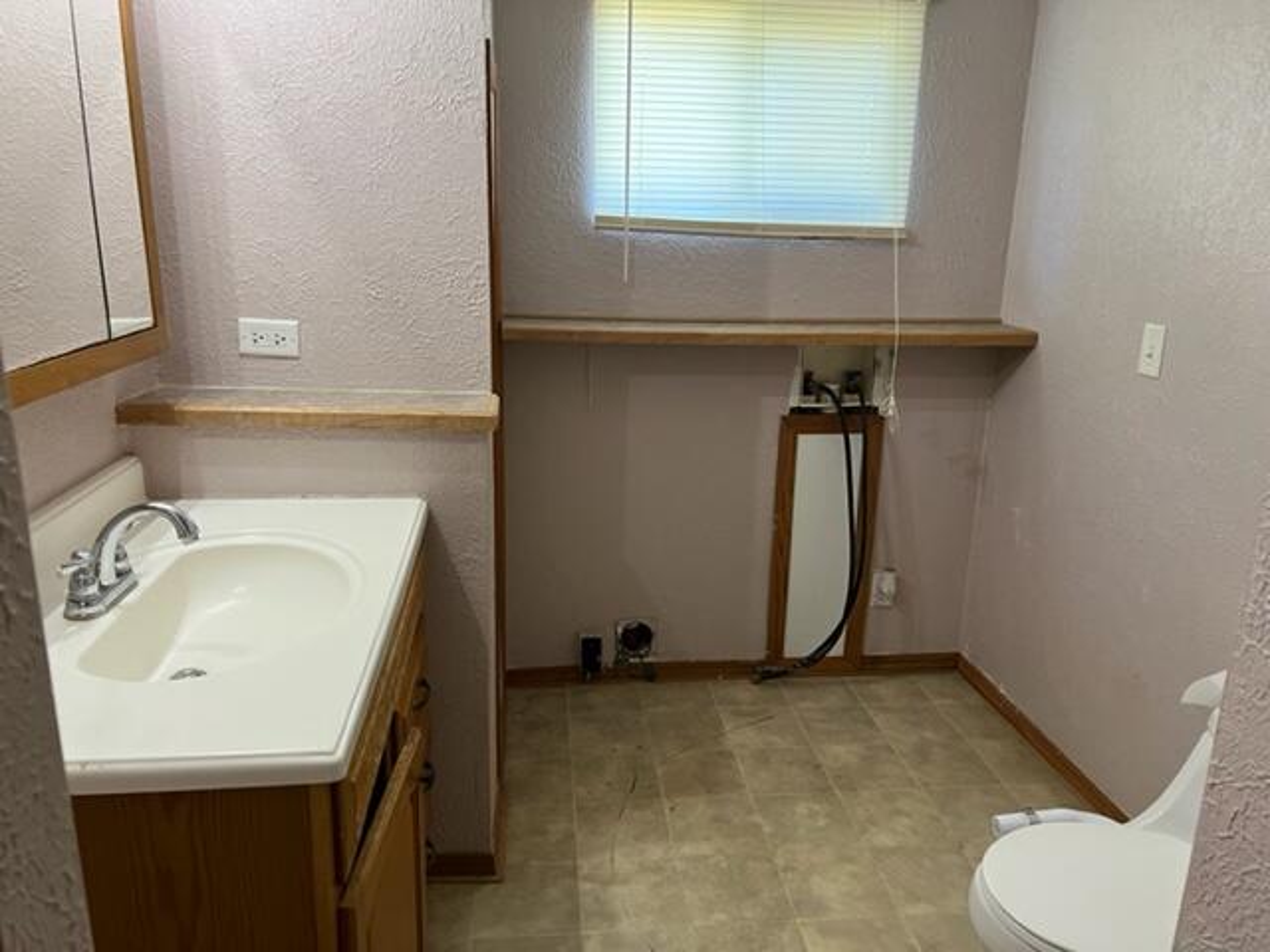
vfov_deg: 53.1
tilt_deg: -15.0
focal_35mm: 26
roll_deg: -1.6
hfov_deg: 67.3
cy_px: 476
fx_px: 954
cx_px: 635
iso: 125
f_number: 1.5
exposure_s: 1/60
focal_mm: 5.7
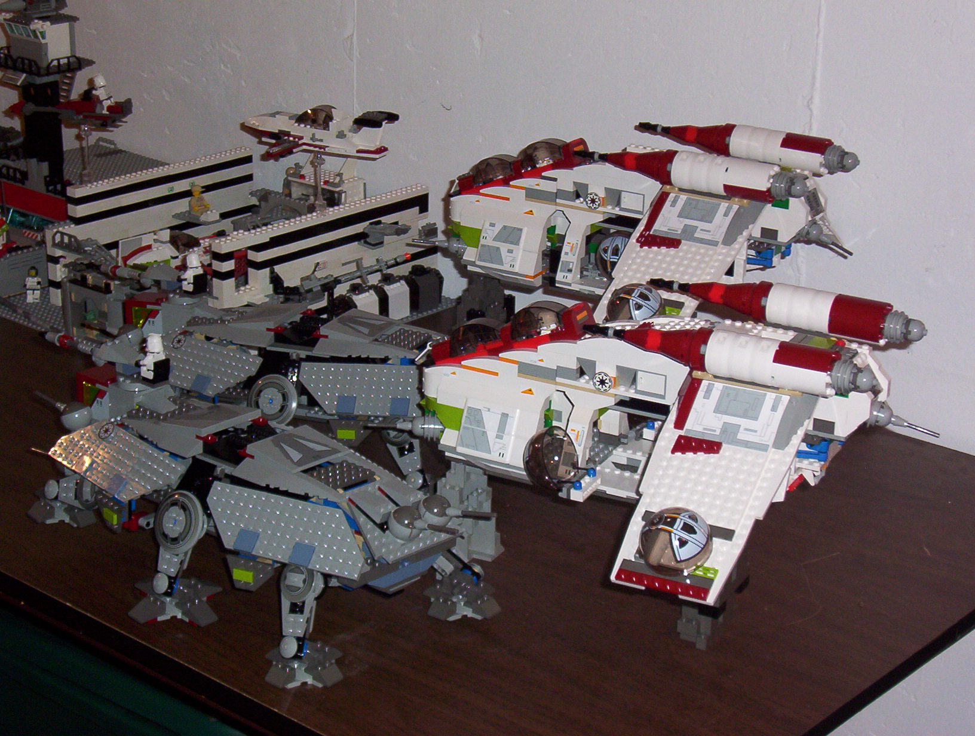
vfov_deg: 23.0
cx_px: 488
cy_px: 368
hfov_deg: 30.2
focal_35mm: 64
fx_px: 1807
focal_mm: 9.98
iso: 140
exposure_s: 1/46.6
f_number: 3.54
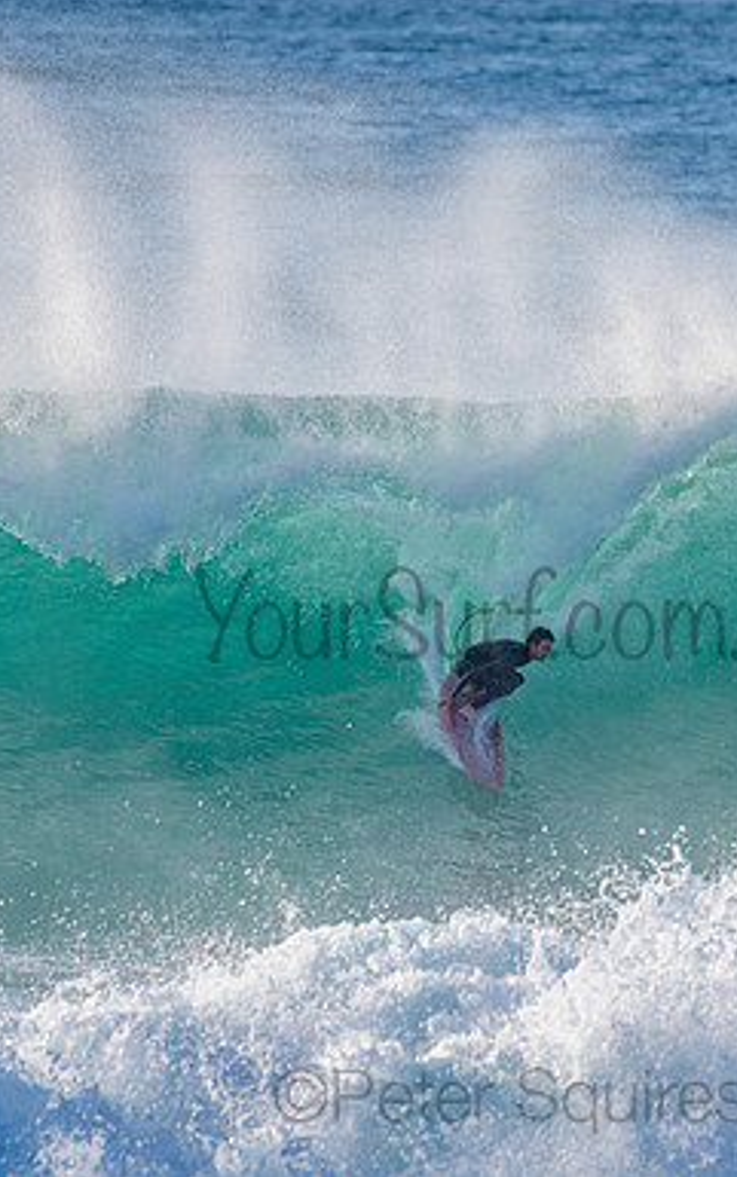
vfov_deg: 2.2
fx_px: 30239
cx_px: 511
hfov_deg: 1.4
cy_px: 588
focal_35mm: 942
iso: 200
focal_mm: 500
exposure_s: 1/2000
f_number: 5.6
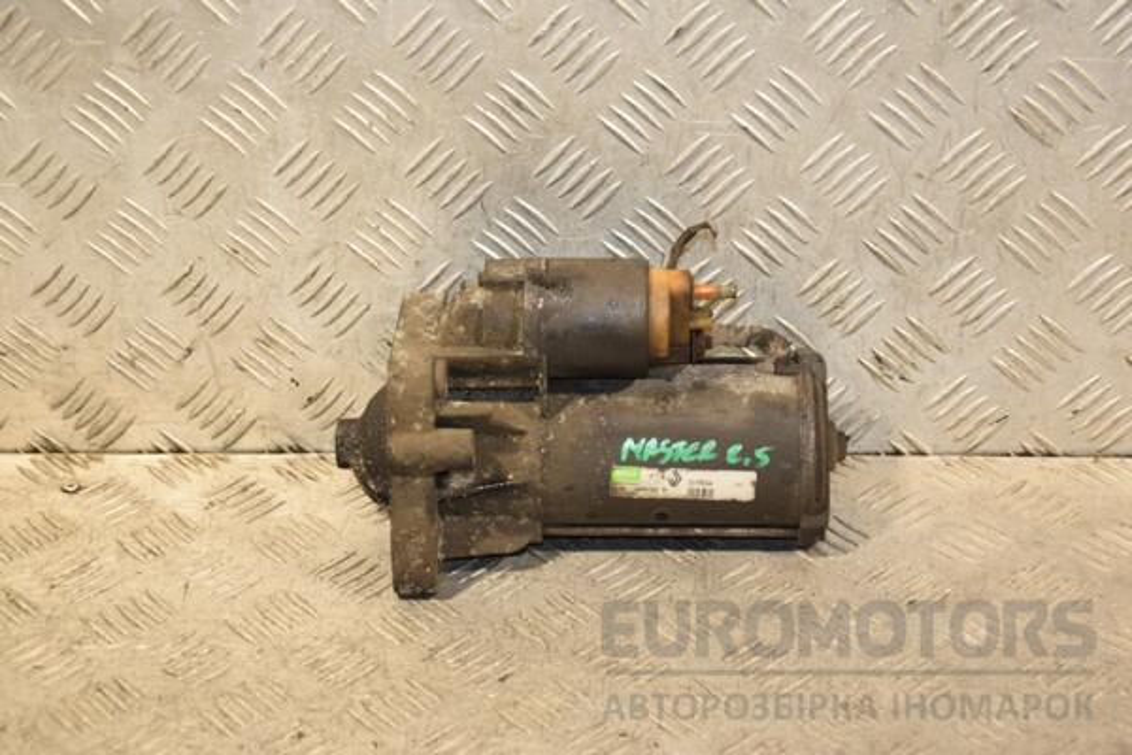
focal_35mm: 75
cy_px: 378
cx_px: 566
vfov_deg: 18.2
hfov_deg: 27.0
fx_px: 2358
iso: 800
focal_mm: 50
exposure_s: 1/160
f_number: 5
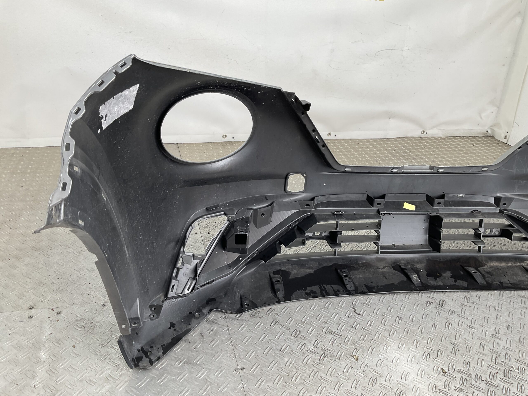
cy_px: 198
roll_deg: -7.0
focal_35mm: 29
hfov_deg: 61.7
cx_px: 264
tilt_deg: -26.2
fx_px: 442
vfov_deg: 48.2
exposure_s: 1/100
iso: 16
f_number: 1.8
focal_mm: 3
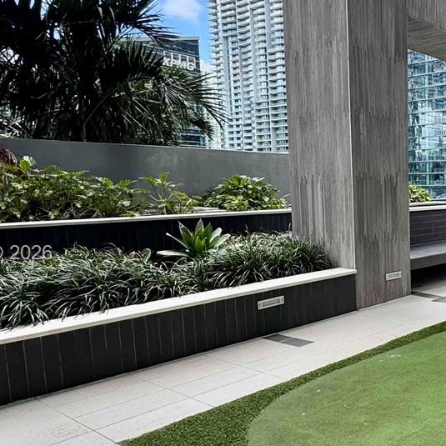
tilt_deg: -7.4
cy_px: 254
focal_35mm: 37
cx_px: 460
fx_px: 539
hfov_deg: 39.0
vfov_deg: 44.8
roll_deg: -0.2
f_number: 2.2
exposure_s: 1/220
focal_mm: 2.22
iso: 40
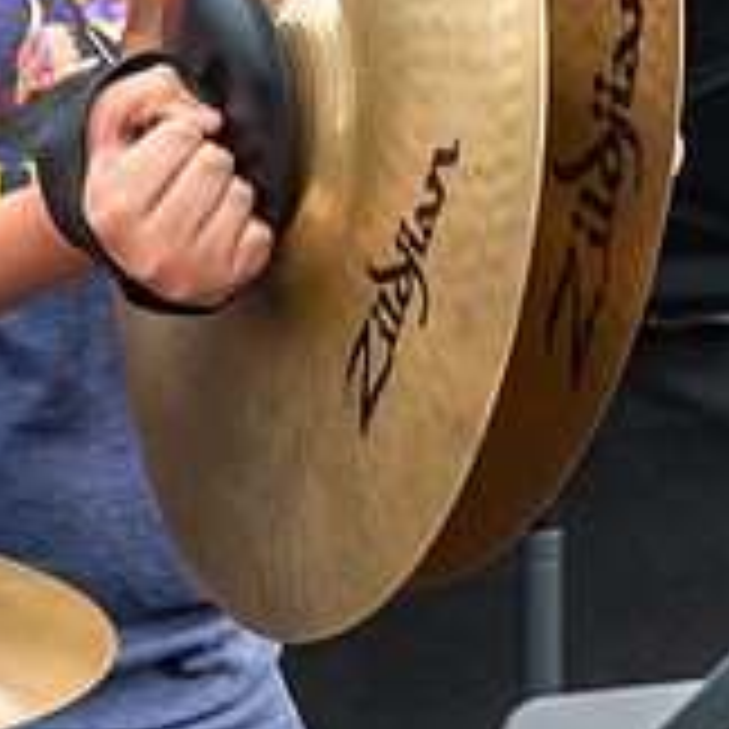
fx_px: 11127
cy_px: -280
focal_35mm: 467
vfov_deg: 3.7
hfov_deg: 3.8
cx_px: 78
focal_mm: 120
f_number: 8
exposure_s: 1/200
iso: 1250
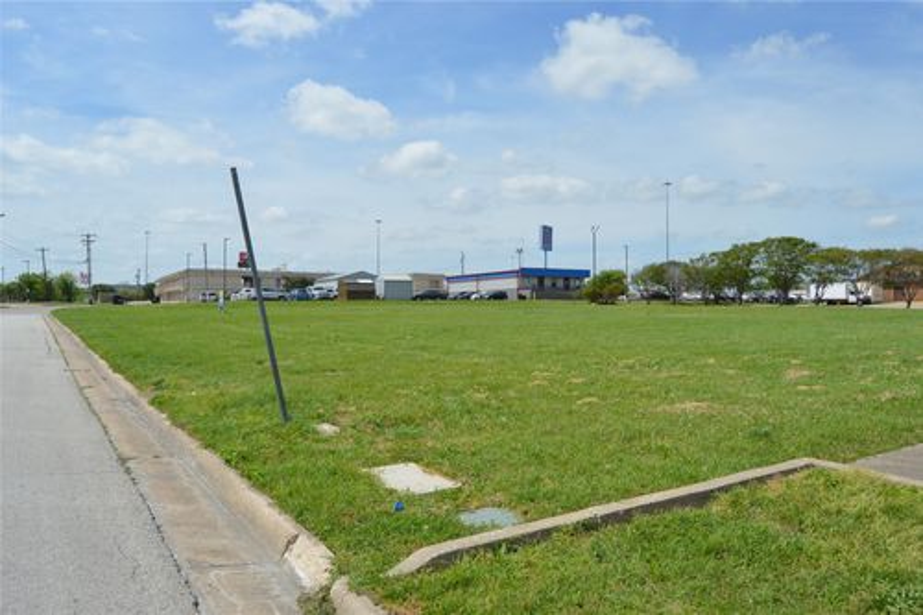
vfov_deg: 47.9
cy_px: 308
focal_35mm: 27
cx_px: 462
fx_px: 692
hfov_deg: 67.4
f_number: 9
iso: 100
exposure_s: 1/320
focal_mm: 18
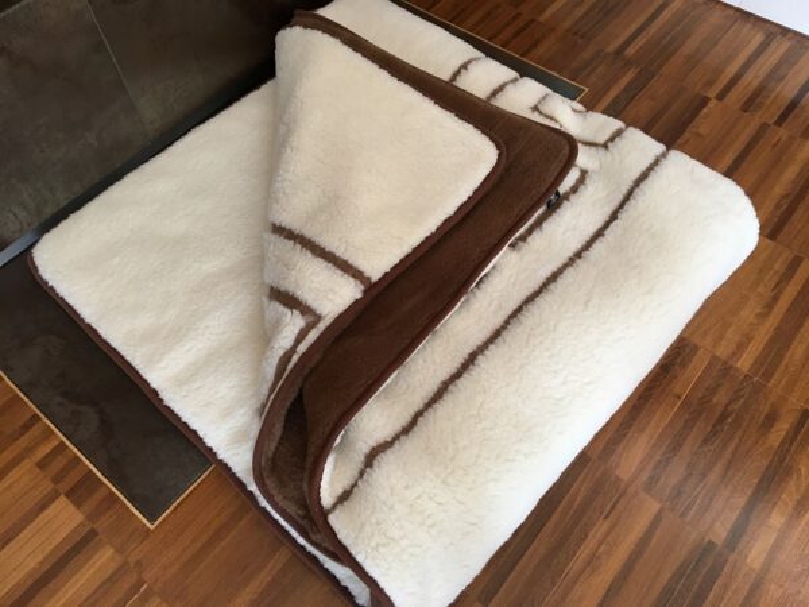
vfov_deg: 48.2
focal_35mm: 29
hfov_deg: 61.7
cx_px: 404
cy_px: 304
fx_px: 678
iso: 40
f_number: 2.2
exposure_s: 1/30
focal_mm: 4.15
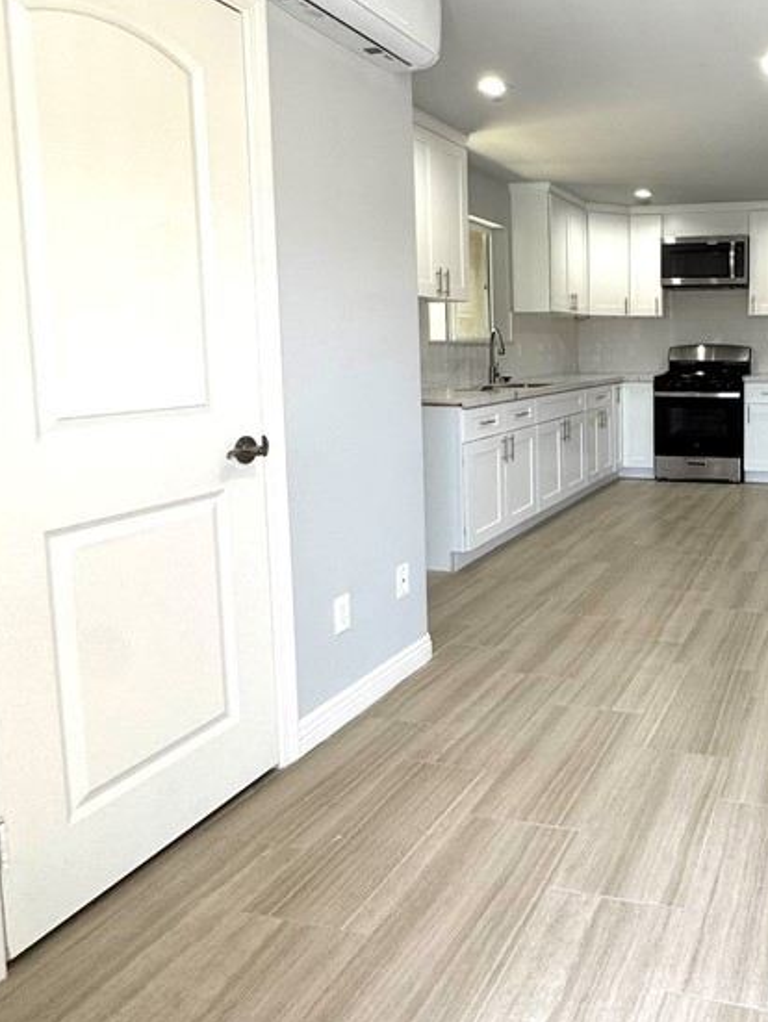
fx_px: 768
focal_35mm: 26
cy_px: 408
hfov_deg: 48.4
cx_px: 670
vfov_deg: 66.6
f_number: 2.2
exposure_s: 1/120
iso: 100
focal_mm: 2.22
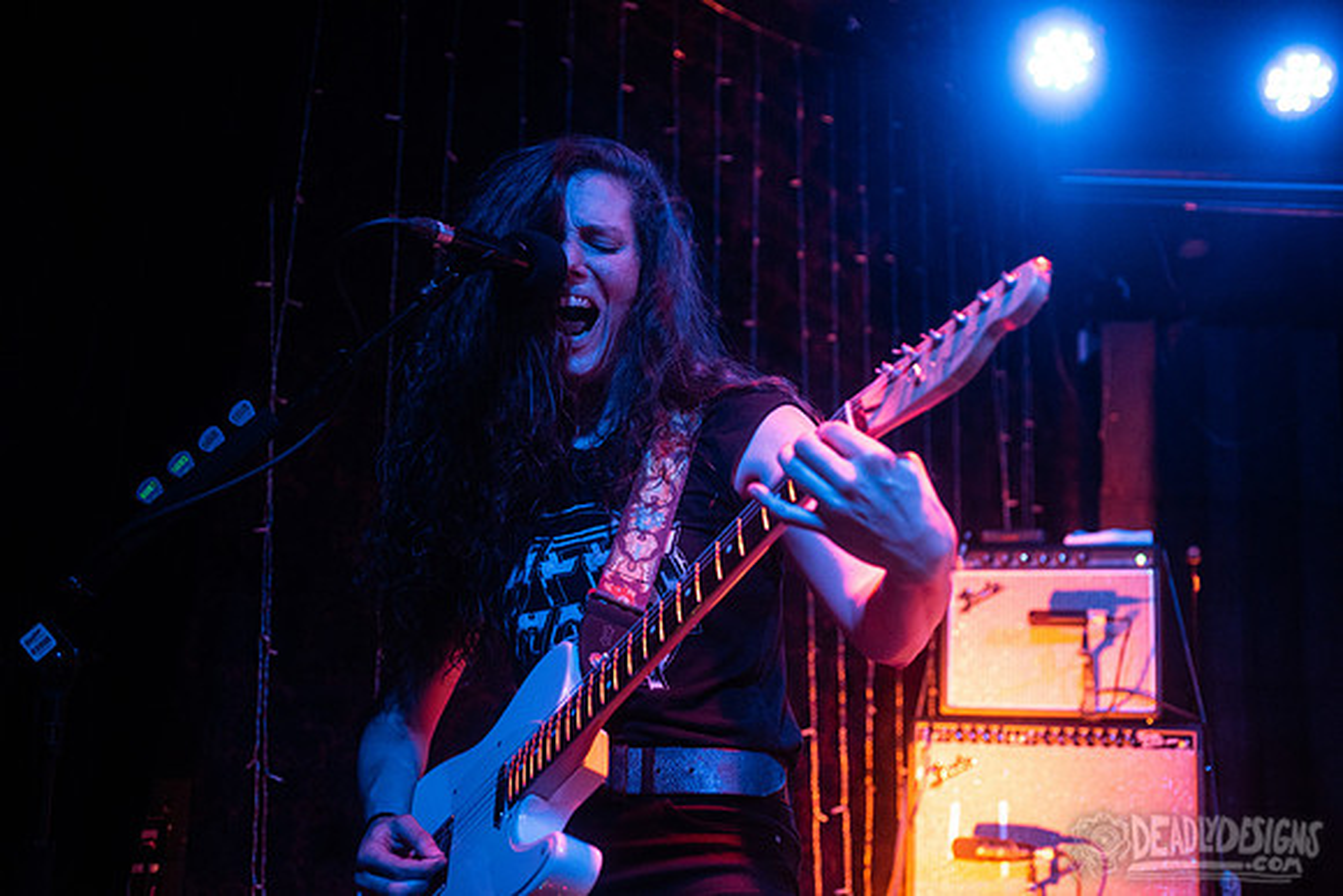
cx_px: 672
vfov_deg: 33.4
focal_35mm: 40
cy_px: 448
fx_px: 1493
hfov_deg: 48.4
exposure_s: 1/100
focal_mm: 40
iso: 3200
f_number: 3.2
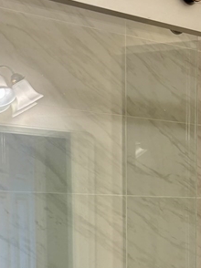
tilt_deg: -2.7
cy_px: 238
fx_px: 527
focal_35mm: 68
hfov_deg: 21.4
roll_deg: -0.2
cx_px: 155
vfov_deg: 27.6
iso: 125
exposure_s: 1/120
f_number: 1.6
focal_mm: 5.96
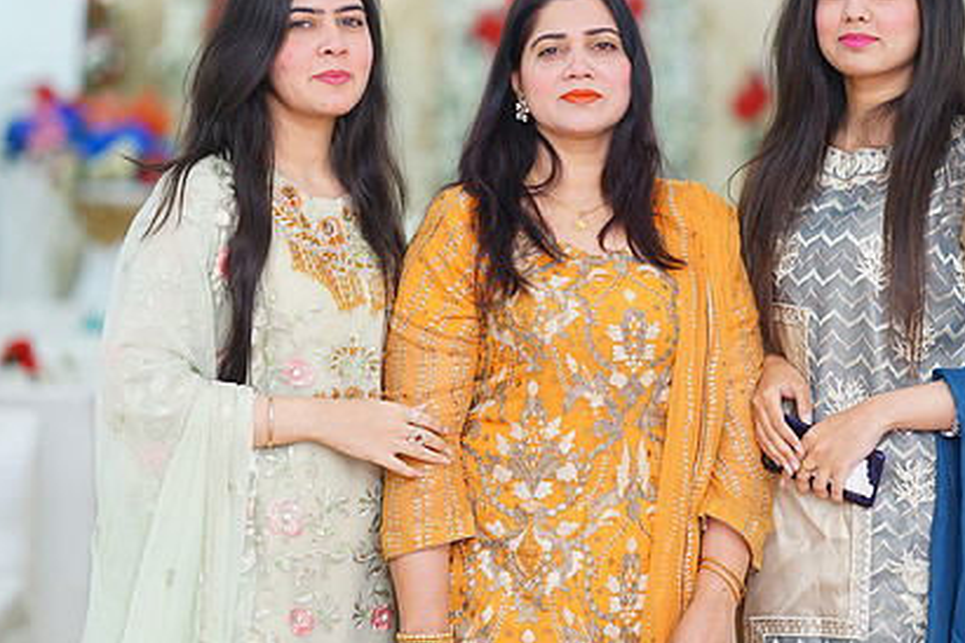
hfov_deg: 17.0
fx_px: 3216
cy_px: 276
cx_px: 580
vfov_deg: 11.4
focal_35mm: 120
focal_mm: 85
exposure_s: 1/160
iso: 400
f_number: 2
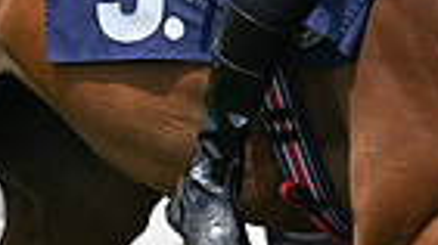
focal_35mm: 798
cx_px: 339
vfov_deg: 1.5
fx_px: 9259
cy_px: -284
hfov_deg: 2.7
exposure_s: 1/2000
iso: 400
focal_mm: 185
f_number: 5.6
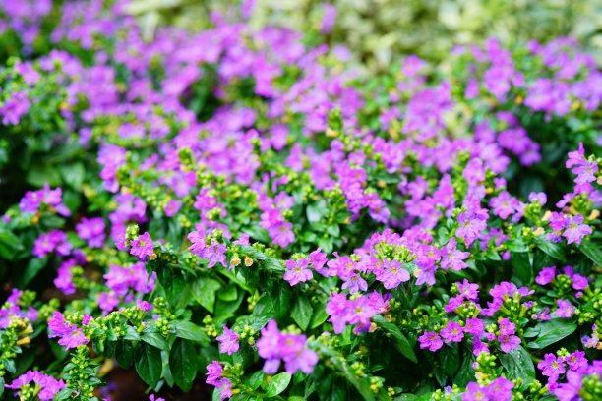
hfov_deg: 39.6
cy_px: 200
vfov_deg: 27.0
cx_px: 301
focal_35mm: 50
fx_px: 836
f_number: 7.1
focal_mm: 50
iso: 200
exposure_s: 1/30
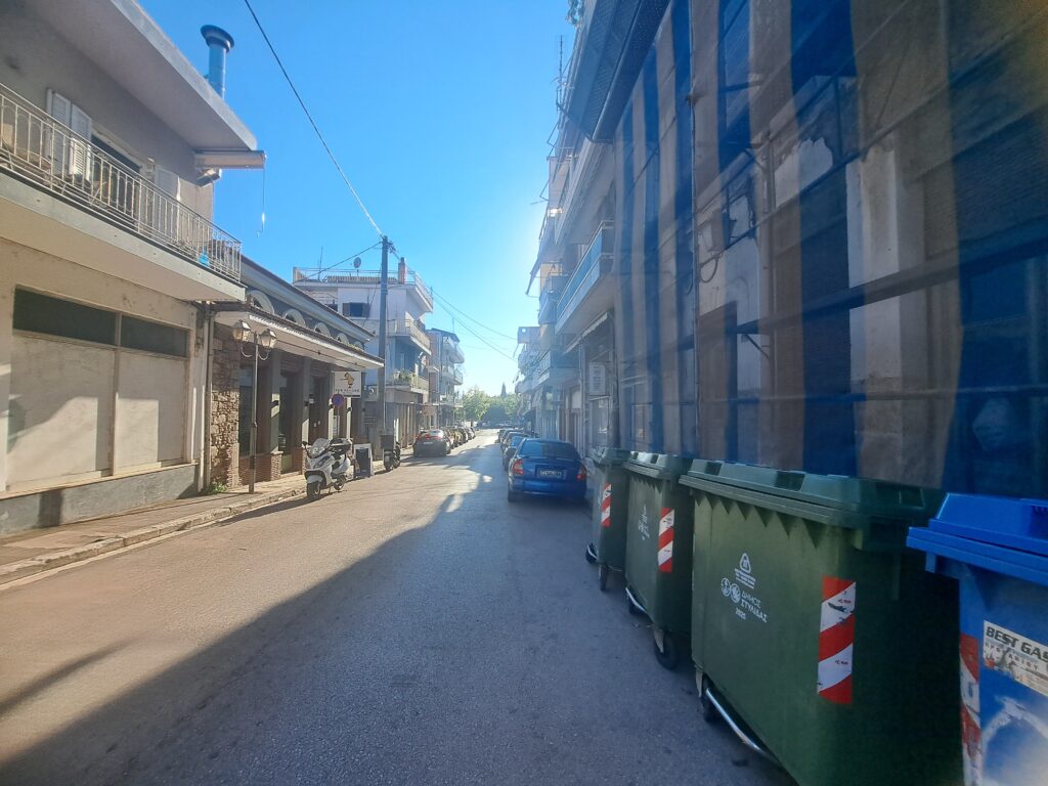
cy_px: 393
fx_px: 394
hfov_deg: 106.2
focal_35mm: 13
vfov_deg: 89.9
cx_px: 524
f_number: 2.2
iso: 50
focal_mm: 1.74
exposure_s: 1/1012
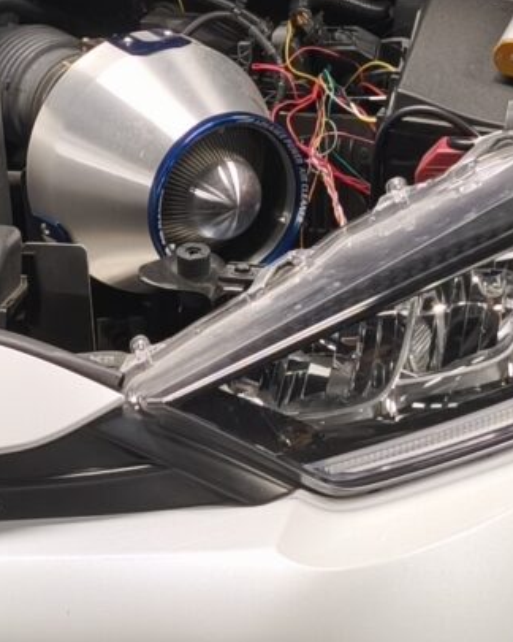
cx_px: 147
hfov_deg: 10.9
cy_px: 300
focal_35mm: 142
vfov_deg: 13.6
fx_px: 2695
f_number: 1.6
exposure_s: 1/50.1
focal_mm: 6.57
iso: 800
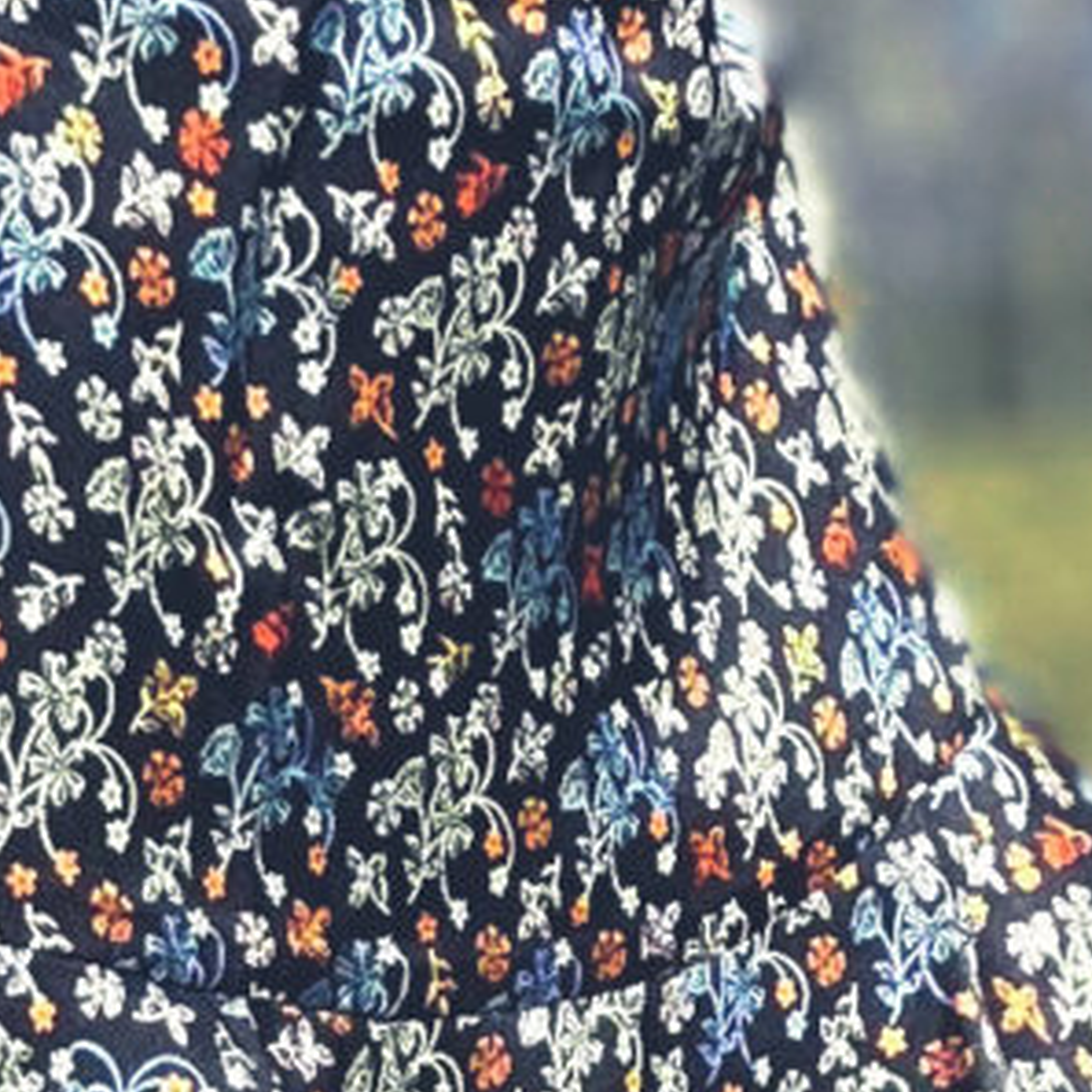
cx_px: 610
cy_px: 1335
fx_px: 7959
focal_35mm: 223
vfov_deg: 7.8
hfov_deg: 7.8
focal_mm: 5.7
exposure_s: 1/3356
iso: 50
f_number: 1.5
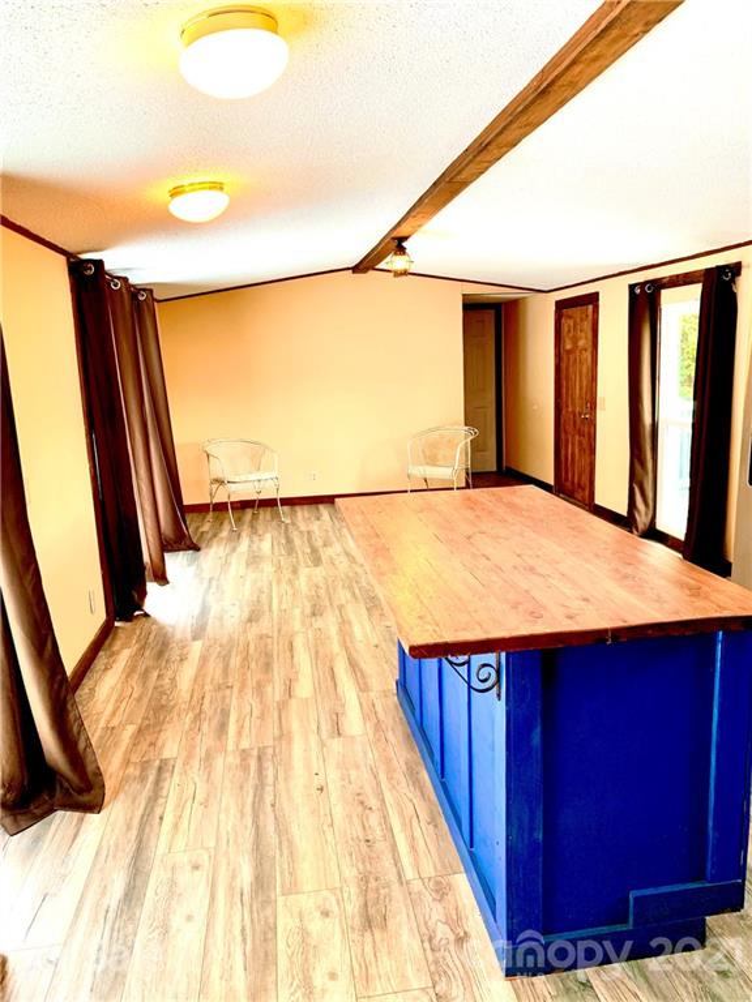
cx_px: 376
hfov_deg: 53.1
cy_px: 501
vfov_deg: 67.3
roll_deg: +2.0
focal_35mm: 26
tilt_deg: -11.6
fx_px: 753
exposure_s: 1/95
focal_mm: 4.25
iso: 100
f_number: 1.8
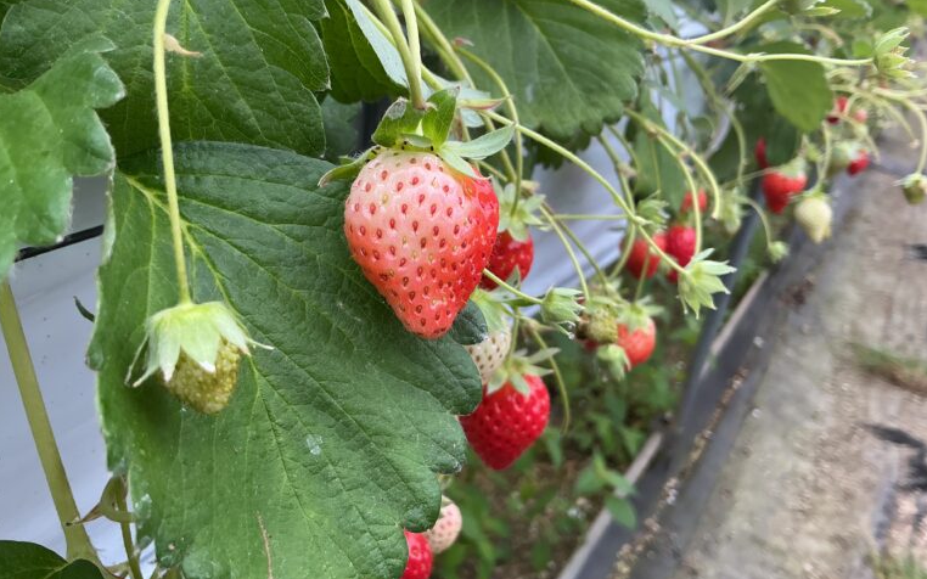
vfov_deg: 40.6
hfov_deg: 61.2
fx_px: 783
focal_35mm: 31
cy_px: 304
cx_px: 462
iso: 50
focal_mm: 3
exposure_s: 1/120
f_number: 1.8
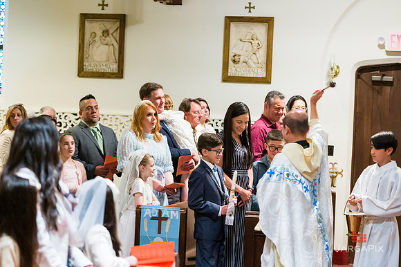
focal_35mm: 98
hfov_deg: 20.8
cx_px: 200
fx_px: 1091
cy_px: 134
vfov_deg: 13.9
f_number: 3.2
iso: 6400
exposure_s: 1/200
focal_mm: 98
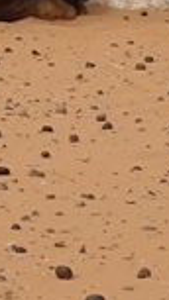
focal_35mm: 329
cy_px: -371
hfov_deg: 3.6
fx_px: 2622
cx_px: -216
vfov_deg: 6.3
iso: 125
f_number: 5.6
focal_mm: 11.56
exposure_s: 1/800
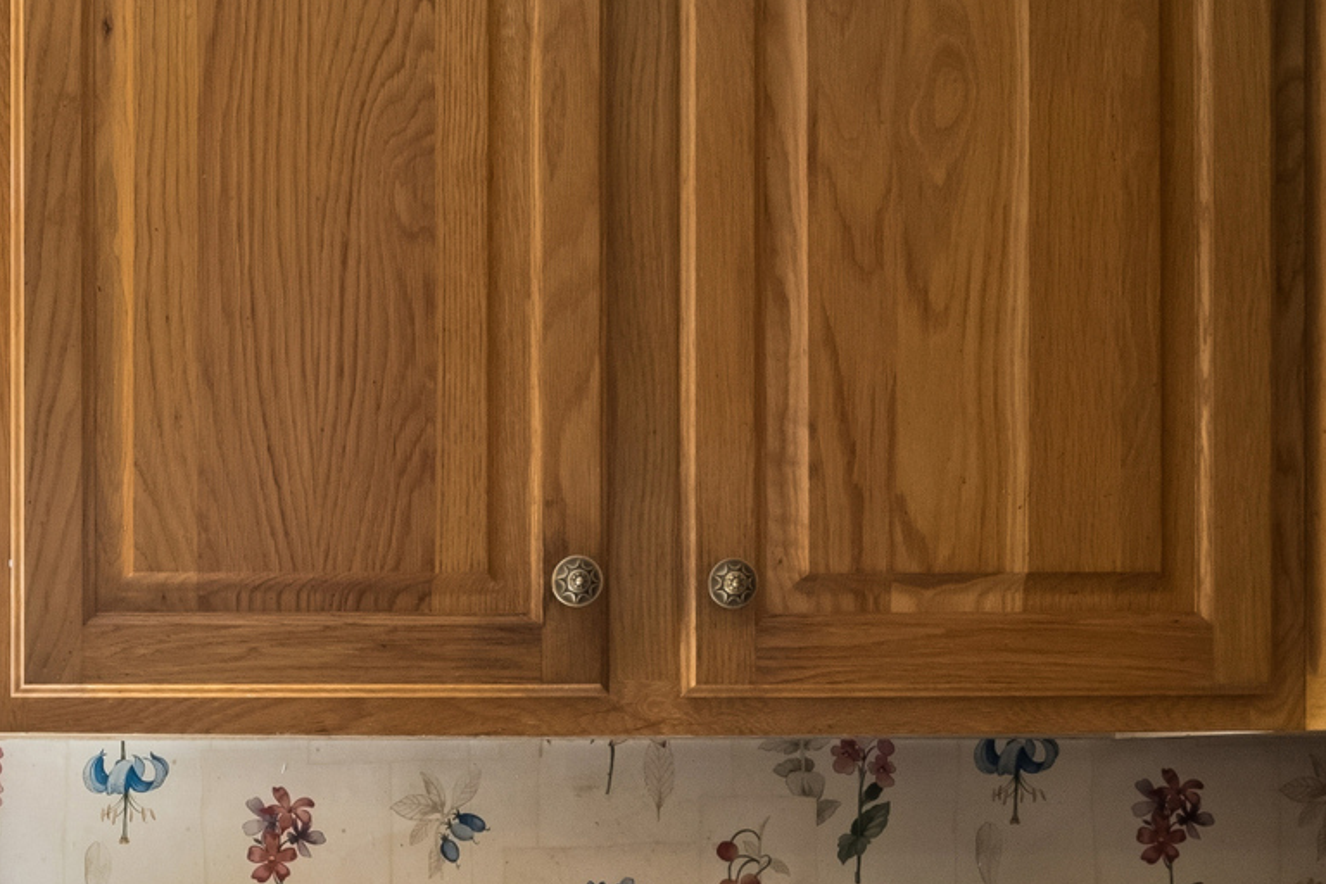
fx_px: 2858
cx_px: -238
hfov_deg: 23.9
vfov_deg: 17.2
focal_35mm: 78
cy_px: 863
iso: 400
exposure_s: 1/6
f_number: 13
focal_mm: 19.4
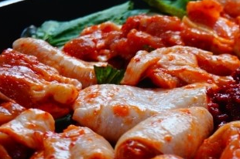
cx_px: 338
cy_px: 149
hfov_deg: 11.4
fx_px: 1159
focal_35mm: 174
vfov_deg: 7.8
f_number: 5.6
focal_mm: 40
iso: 1000
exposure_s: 1/160
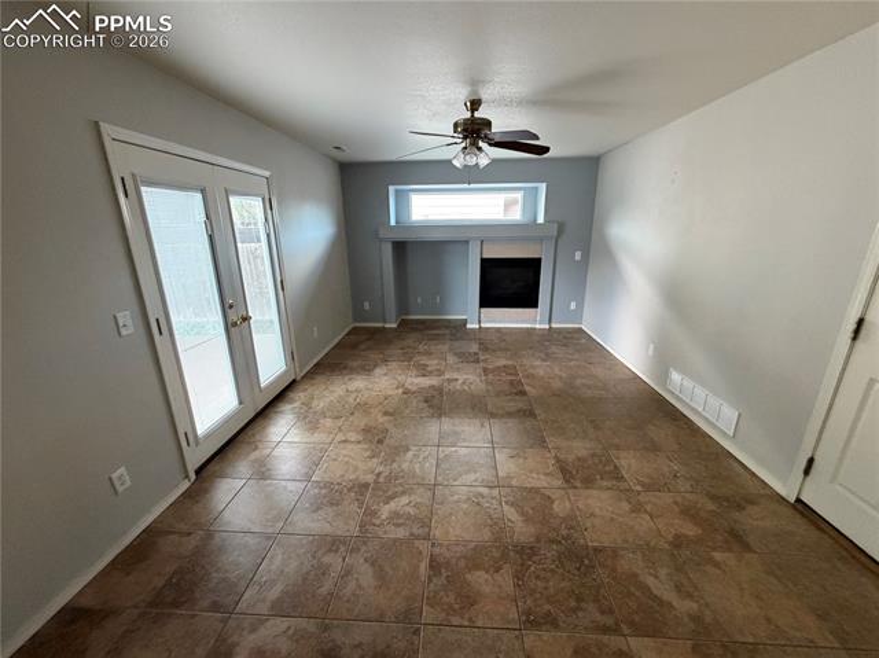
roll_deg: +2.0
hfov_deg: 102.1
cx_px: 440
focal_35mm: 14
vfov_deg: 85.6
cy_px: 329
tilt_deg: -17.3
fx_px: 355
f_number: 2.2
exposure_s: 1/60
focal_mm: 2.22
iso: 320
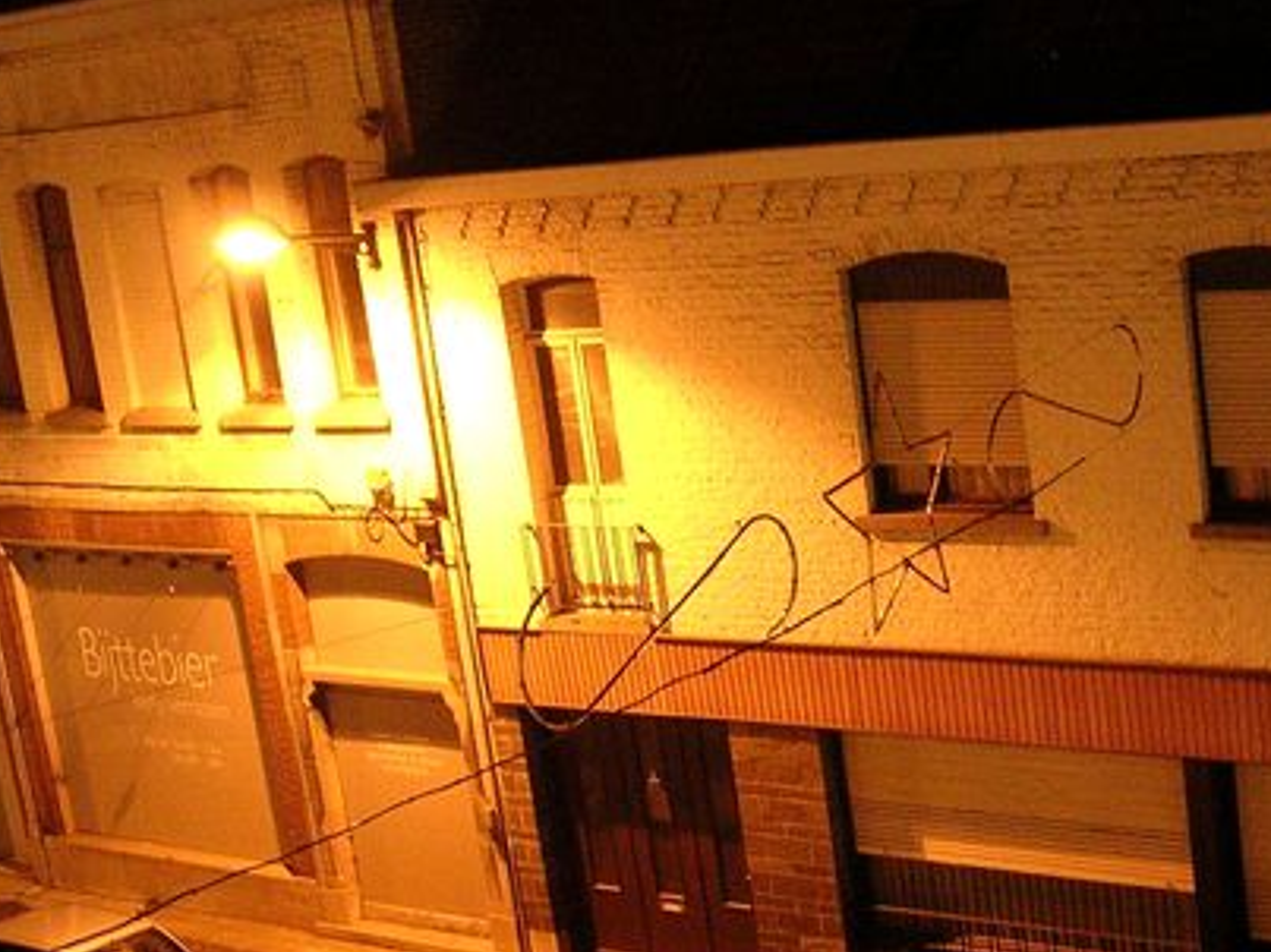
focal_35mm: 66
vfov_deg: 22.2
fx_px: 2423
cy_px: 522
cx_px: 1003
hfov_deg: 28.8
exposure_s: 1/1.5
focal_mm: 5.8
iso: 400
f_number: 2.8
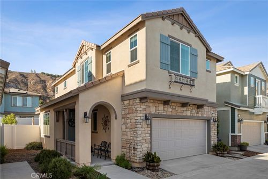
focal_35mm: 22
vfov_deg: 57.9
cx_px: 134
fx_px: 161
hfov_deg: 79.4
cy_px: 90
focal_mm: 21.7
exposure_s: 1/60
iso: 400
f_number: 8
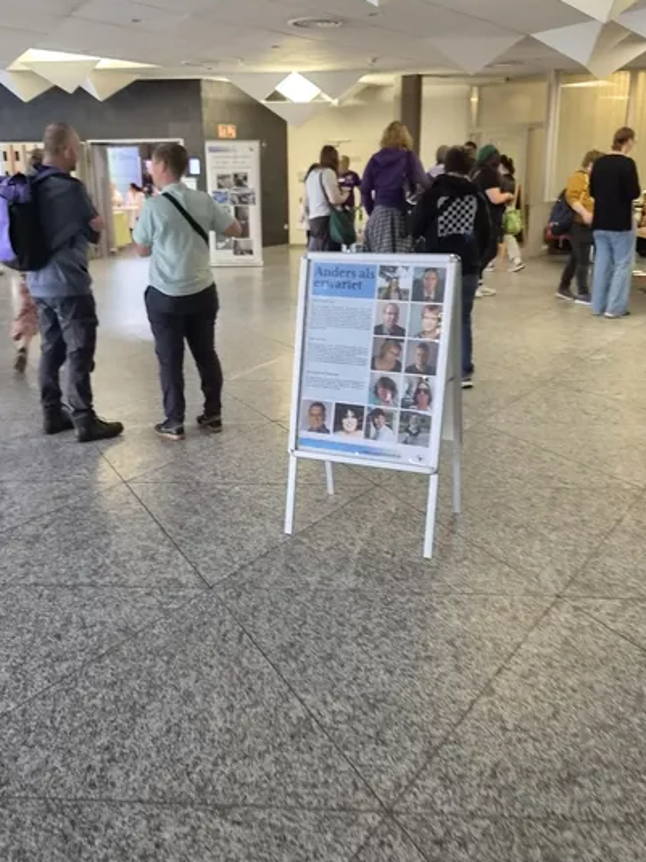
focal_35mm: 33
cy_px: 422
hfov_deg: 42.9
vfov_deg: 55.4
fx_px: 821
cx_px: 303
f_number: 1.8
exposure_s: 1/100
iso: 500
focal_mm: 5.4
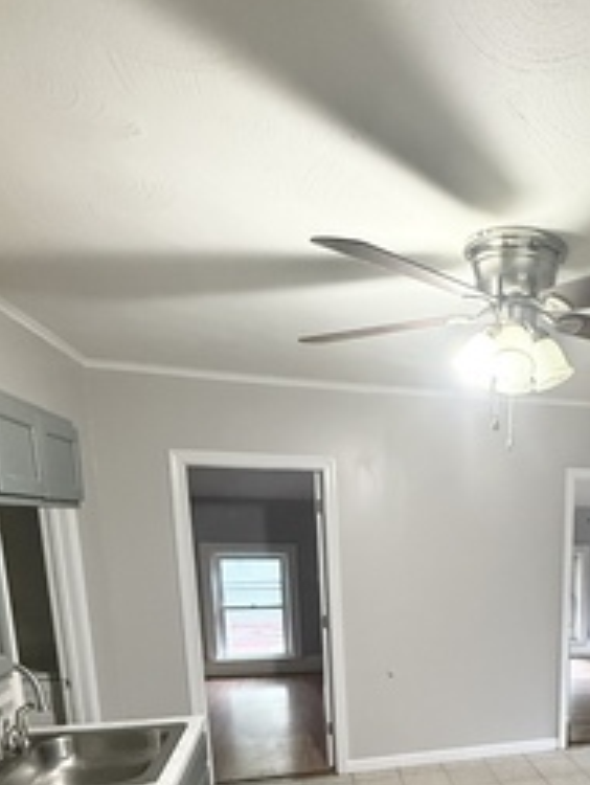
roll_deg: -1.3
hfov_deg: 45.1
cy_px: 653
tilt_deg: -11.2
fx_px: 635
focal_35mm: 28
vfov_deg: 57.5
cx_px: 535
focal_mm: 2.22
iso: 640
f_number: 2.2
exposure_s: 1/60
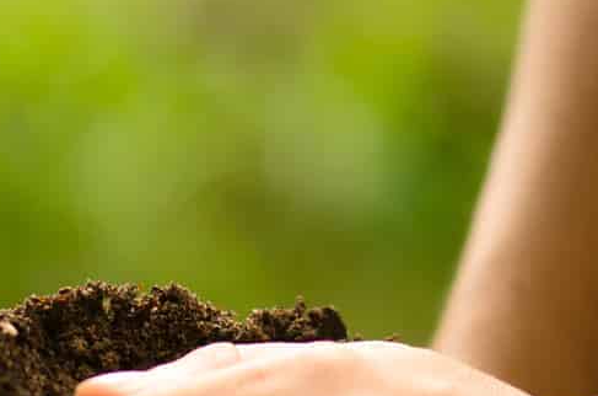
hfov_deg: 7.9
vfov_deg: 5.2
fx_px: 4324
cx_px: 117
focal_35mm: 261
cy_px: 134
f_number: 2.5
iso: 100
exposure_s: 1/100
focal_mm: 50
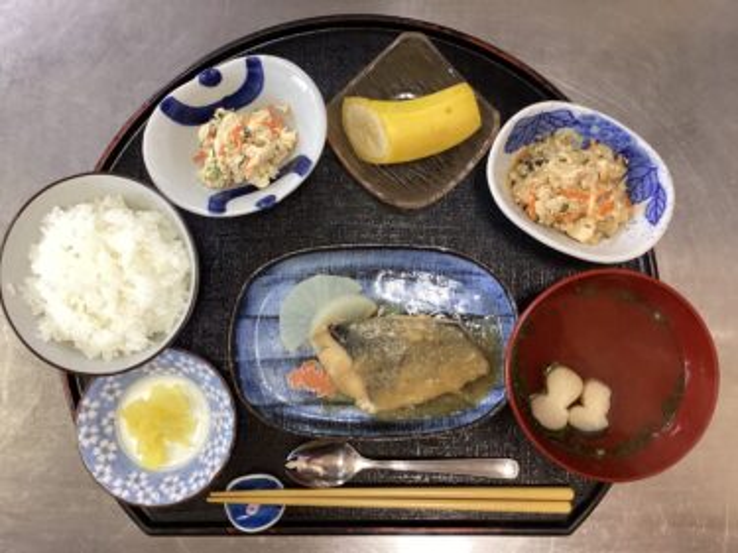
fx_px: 661
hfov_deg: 58.4
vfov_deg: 45.4
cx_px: 369
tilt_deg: -86.5
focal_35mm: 31
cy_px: 276
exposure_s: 1/60
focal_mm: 3.3
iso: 200
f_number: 2.4
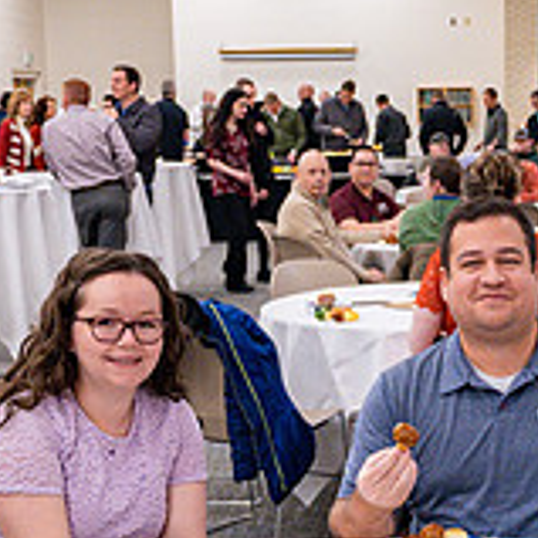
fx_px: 1635
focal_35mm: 93
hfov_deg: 18.5
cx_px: 456
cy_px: 428
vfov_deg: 18.5
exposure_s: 1/200
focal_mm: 26.5
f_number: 4
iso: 1250
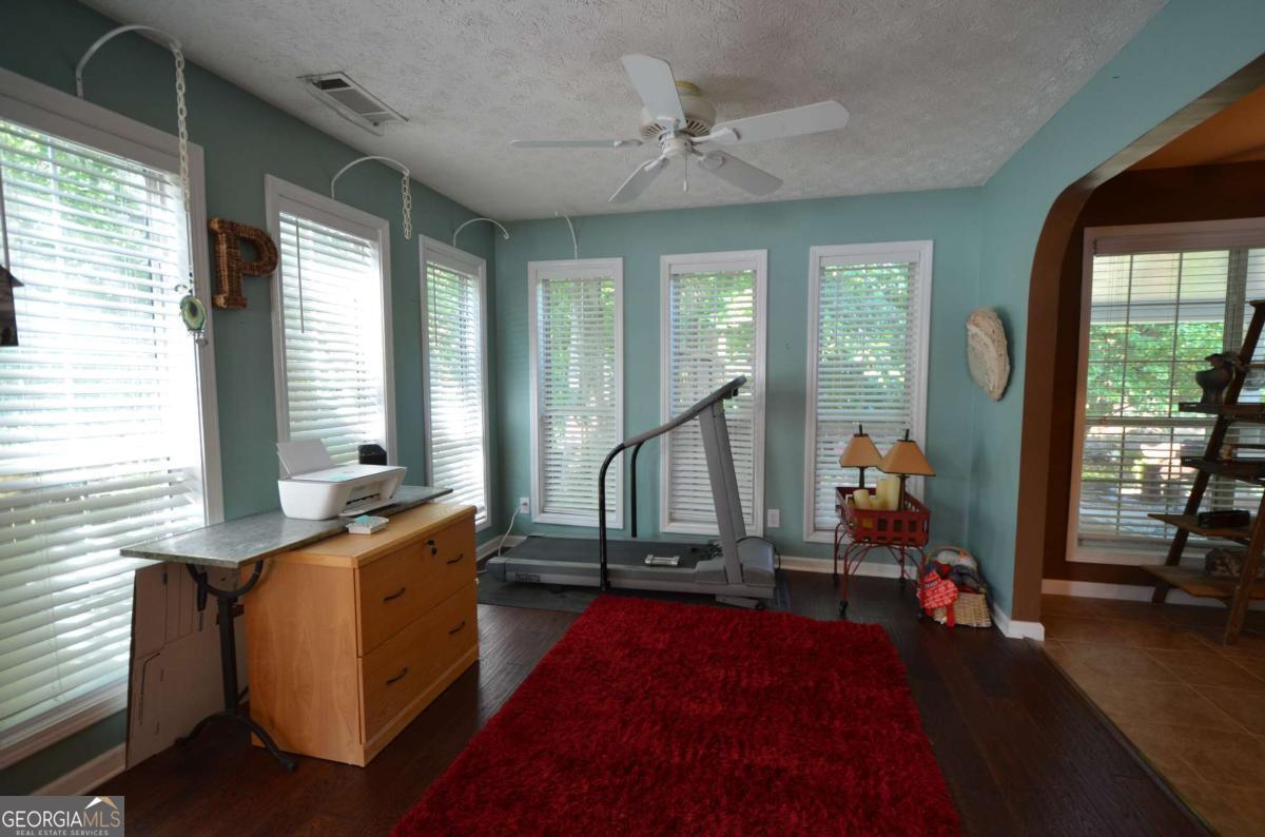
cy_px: 418
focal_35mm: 15
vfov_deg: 77.0
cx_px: 632
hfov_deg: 100.5
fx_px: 526
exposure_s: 1/60
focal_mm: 10
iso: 450
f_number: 4
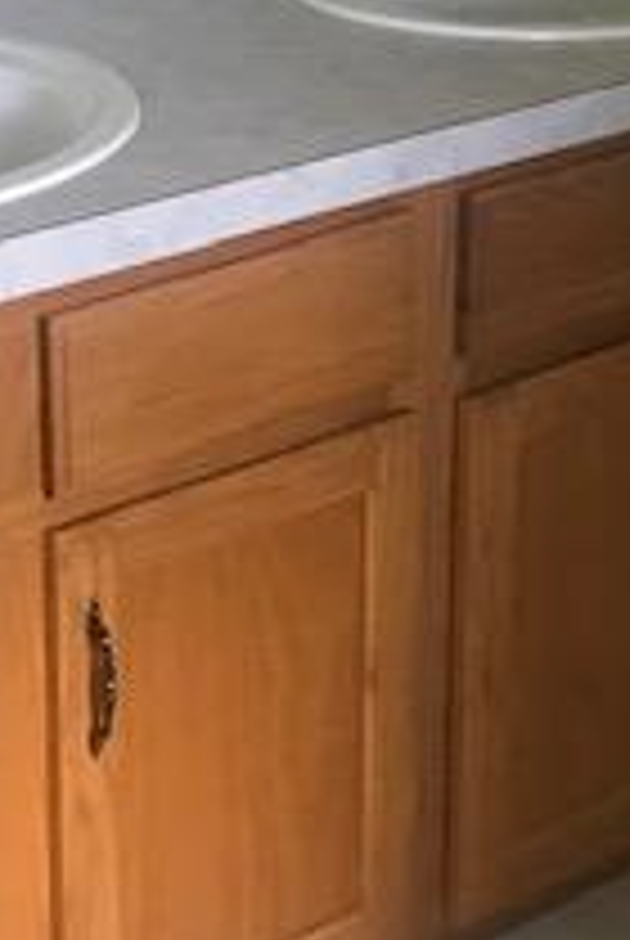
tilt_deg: -10.1
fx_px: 2328
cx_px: -81
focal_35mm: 89
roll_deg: +3.2
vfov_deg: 21.5
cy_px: -121
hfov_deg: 15.0
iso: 50
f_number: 1.8
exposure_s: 1/15
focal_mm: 3.99
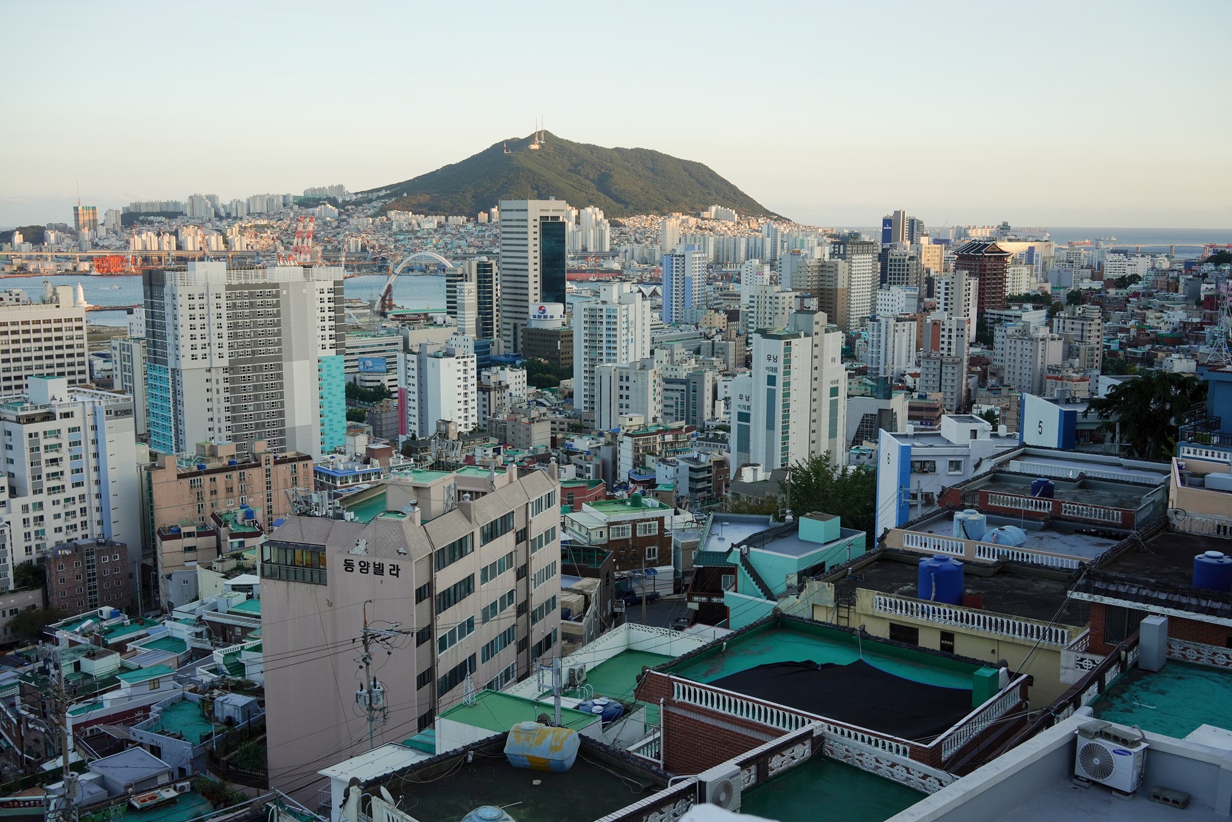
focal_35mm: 35
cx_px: 616
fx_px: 1198
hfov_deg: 54.4
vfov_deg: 37.9
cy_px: 411
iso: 400
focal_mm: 35
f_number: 10
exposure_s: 1/100
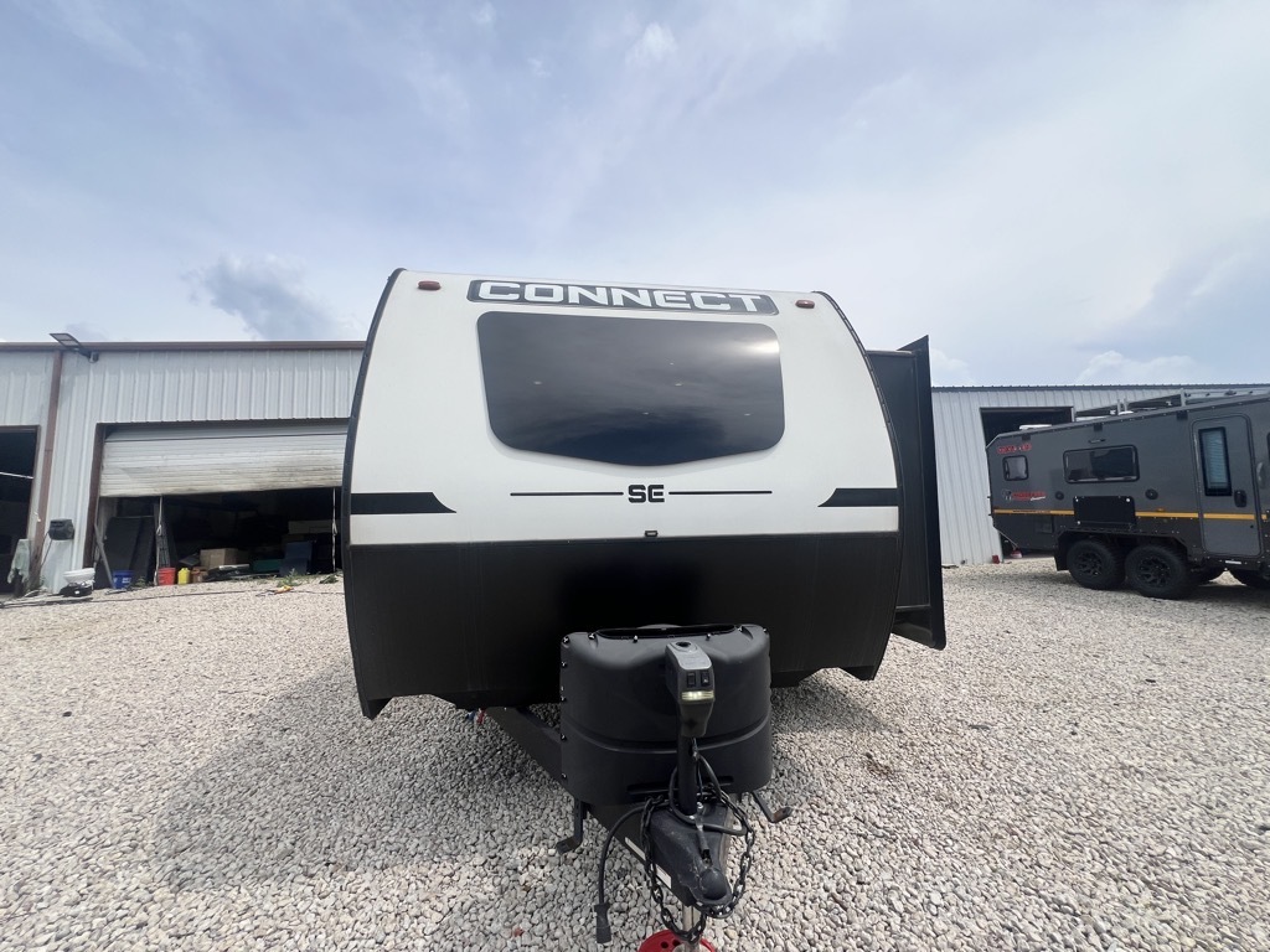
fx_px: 477
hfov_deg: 106.2
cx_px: 635
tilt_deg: +7.7
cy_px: 476
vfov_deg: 89.9
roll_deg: +3.5
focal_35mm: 13
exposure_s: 1/2053
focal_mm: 1.57
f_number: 1.8
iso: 32
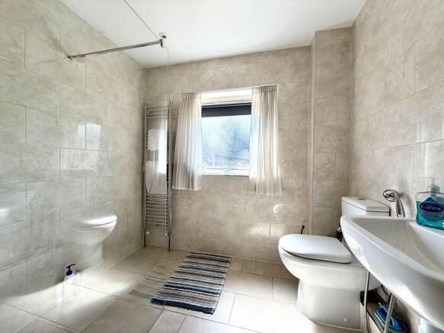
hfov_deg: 102.1
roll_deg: -0.7
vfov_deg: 85.7
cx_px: 222
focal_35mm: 14
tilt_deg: -1.1
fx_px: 180
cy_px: 166
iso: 50
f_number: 2.2
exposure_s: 1/211
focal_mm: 2.22
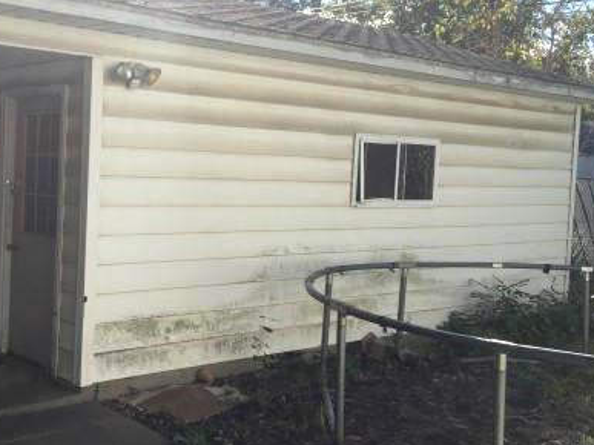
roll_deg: -3.2
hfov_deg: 38.6
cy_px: 207
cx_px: 149
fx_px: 823
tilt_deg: -4.7
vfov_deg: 30.2
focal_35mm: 48
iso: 25
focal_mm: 4.15
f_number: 2.2
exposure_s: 1/986
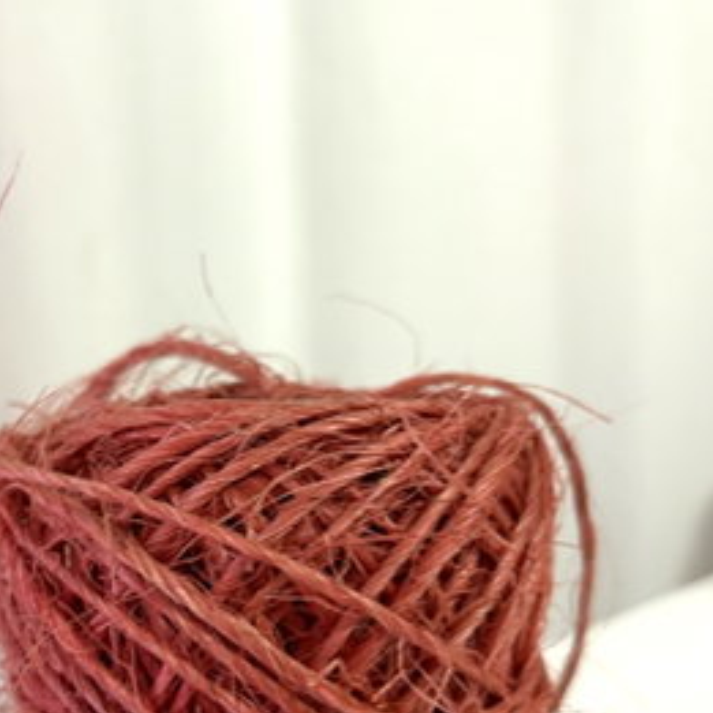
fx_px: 1095
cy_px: 501
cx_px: 191
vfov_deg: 35.5
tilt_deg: -11.7
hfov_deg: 35.4
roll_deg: +3.7
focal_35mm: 47
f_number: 1.6
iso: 250
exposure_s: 1/50
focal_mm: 5.96
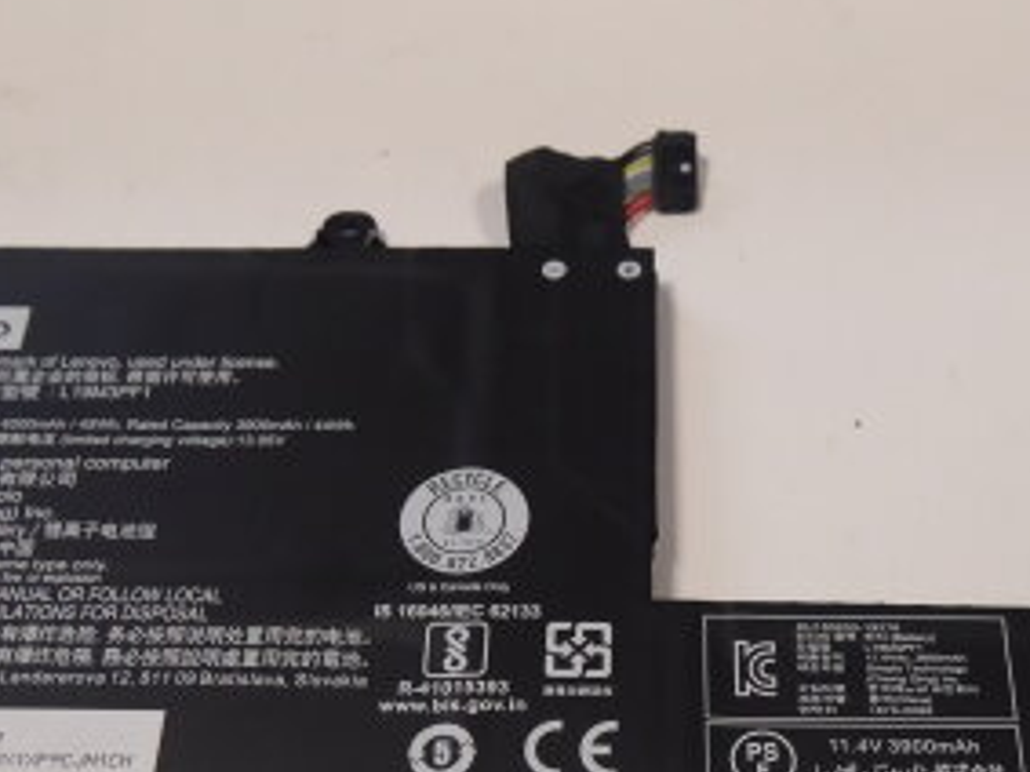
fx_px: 1576
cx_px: 579
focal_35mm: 53
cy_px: 703
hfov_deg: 36.1
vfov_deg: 26.5
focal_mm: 4.3
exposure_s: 1/60
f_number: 3.3
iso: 250
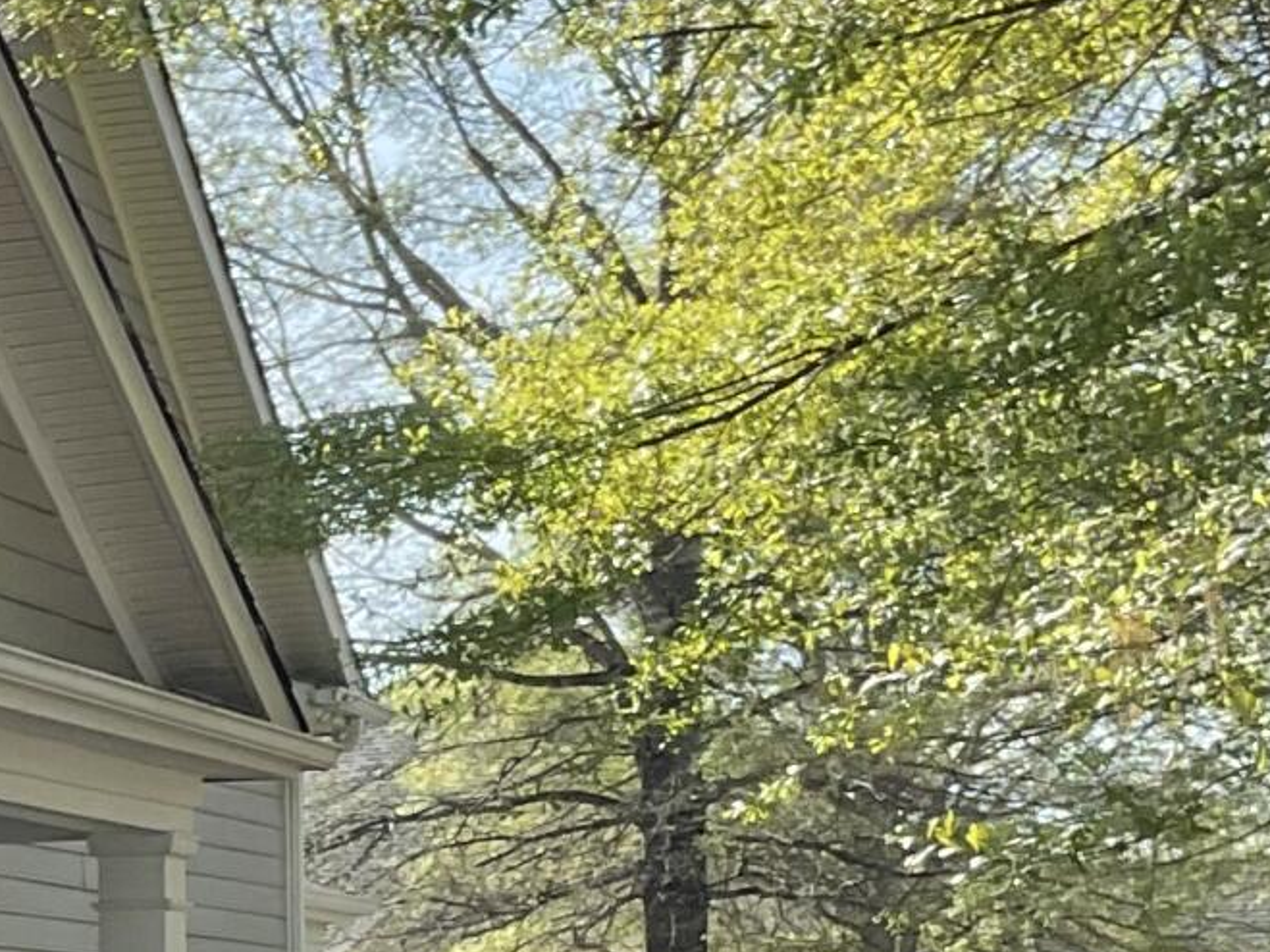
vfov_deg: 11.0
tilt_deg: -1.2
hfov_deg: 14.3
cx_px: -418
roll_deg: +1.7
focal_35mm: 132
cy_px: 1230
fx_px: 4842
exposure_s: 1/749
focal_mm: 3
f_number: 1.8
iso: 16
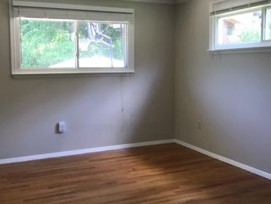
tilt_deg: -4.8
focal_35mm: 41
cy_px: 91
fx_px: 321
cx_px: 122
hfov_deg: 45.7
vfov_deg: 35.1
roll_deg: +0.2
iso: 32
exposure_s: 1/60
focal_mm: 3.99
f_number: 1.8
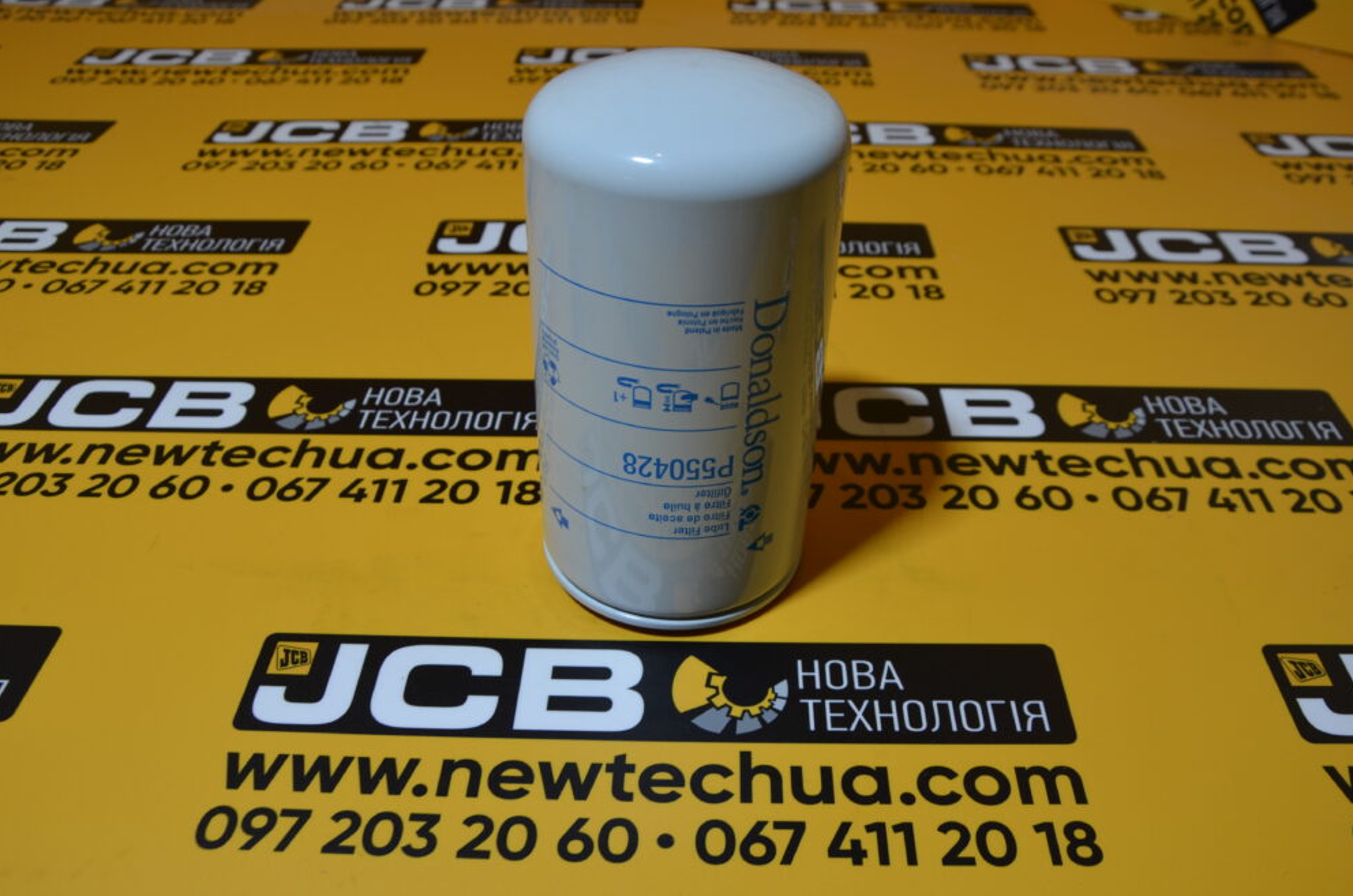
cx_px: 690
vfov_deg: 40.3
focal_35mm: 33
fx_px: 1220
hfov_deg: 58.0
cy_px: 458
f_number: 5.6
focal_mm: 21
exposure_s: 1/60
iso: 200
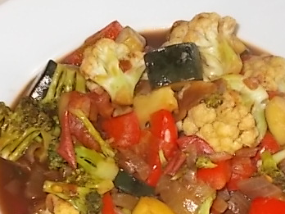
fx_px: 757
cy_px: 176
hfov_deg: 21.3
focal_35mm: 92
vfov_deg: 15.9
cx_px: 170
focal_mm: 9
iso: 200
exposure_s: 1/30
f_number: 4.5
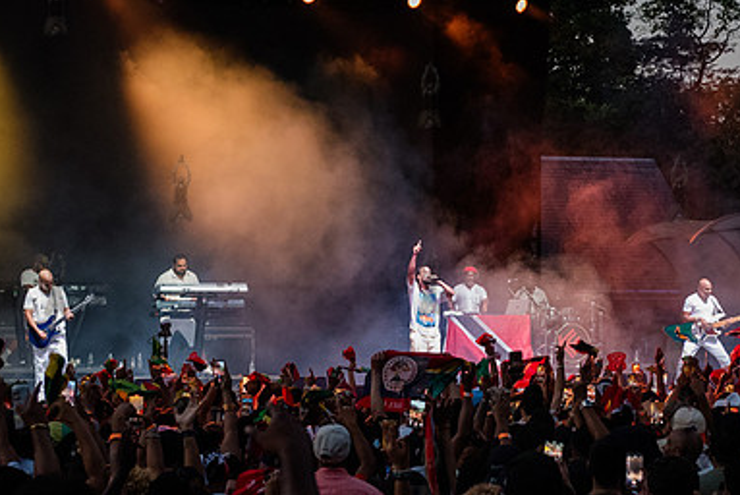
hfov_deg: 17.9
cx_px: 426
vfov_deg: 12.0
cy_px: 318
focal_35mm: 114
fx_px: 2345
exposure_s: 1/250
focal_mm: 58
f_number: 4
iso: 4000
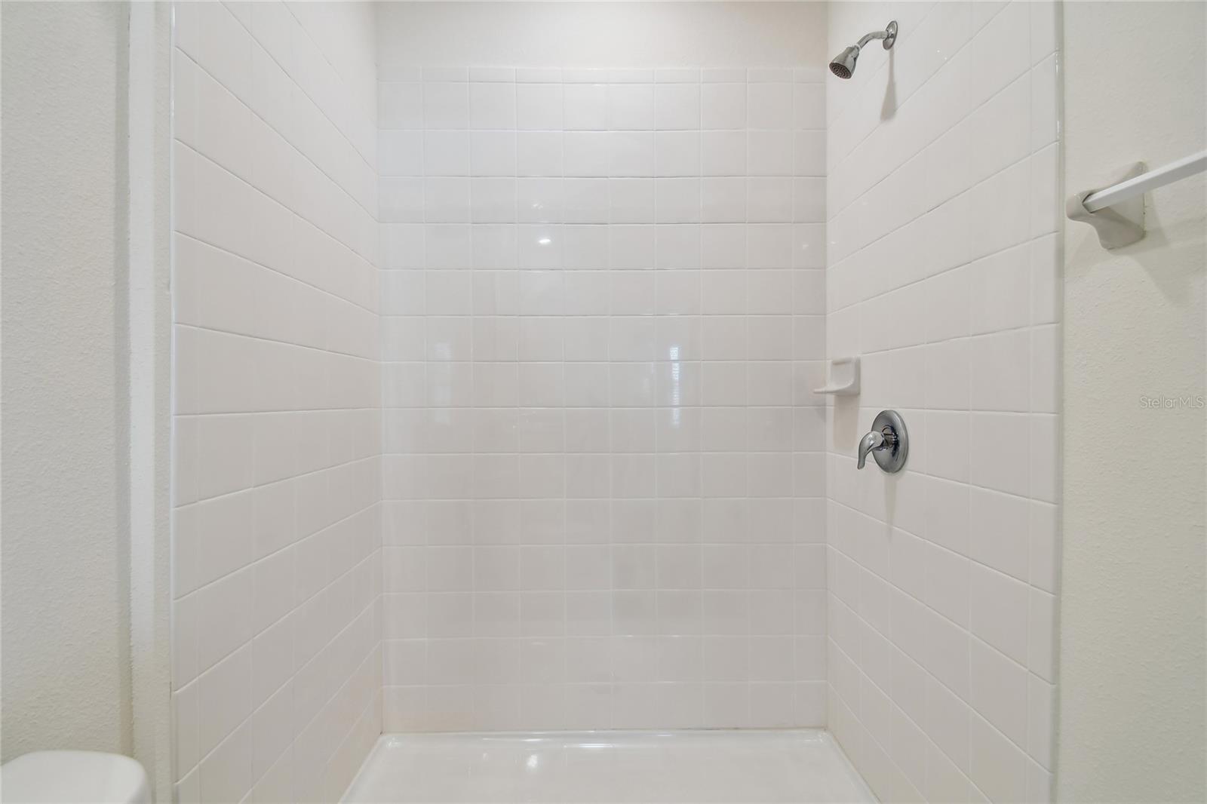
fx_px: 503
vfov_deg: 77.3
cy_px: 402
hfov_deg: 100.4
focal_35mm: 15
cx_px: 604
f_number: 7.1
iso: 100
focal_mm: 10
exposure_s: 1/8
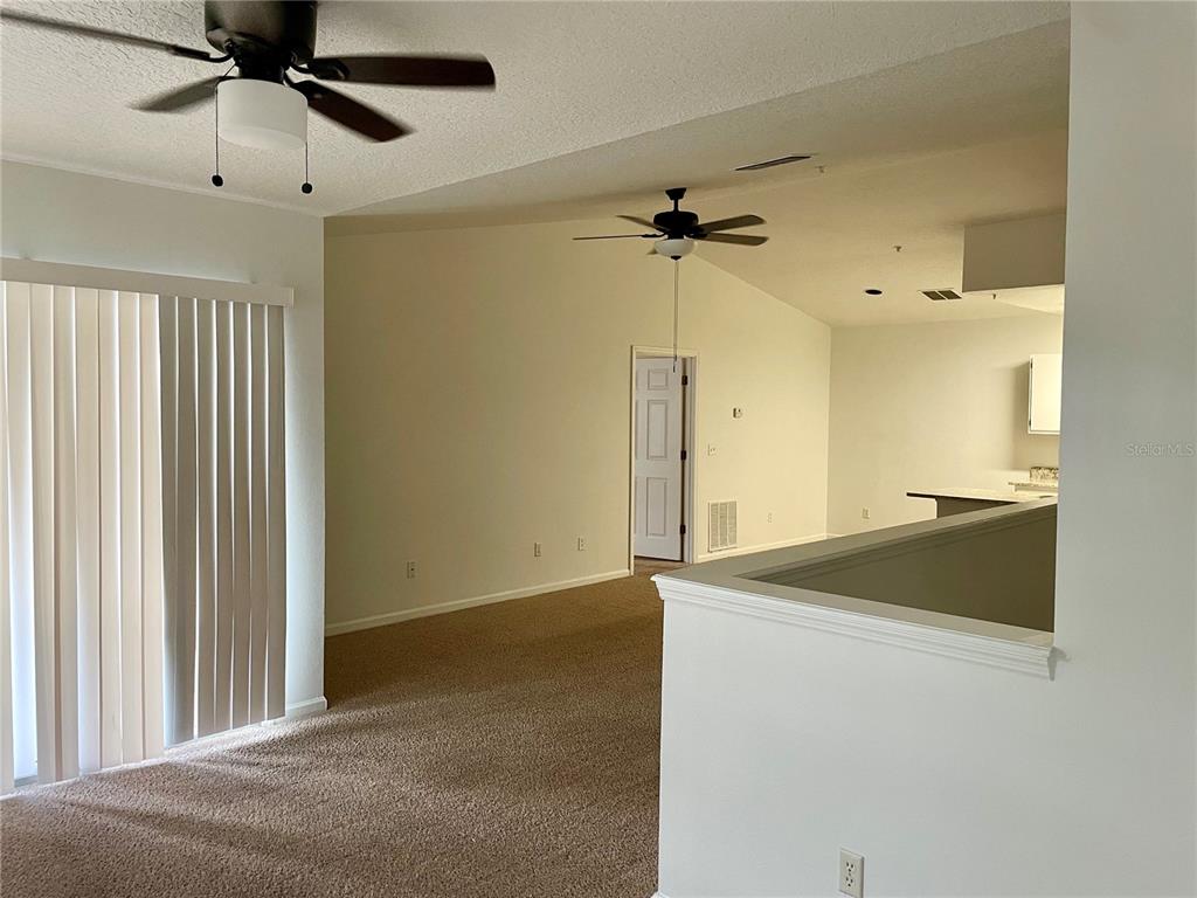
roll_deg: +0.0
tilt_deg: -2.7
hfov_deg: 67.3
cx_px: 598
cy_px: 449
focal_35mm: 26
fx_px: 899
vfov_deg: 53.1
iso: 160
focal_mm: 4.2
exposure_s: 1/60
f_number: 1.6
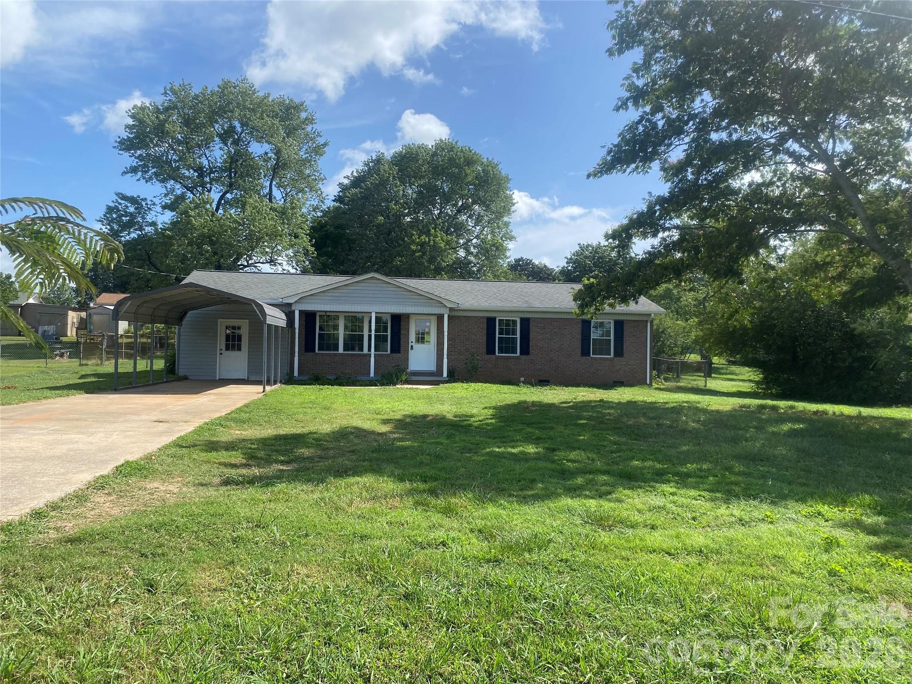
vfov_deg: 53.1
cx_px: 456
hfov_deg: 67.3
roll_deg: +0.0
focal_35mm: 26
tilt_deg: +1.2
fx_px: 685
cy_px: 342
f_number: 1.8
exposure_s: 1/2222
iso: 32
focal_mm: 4.25
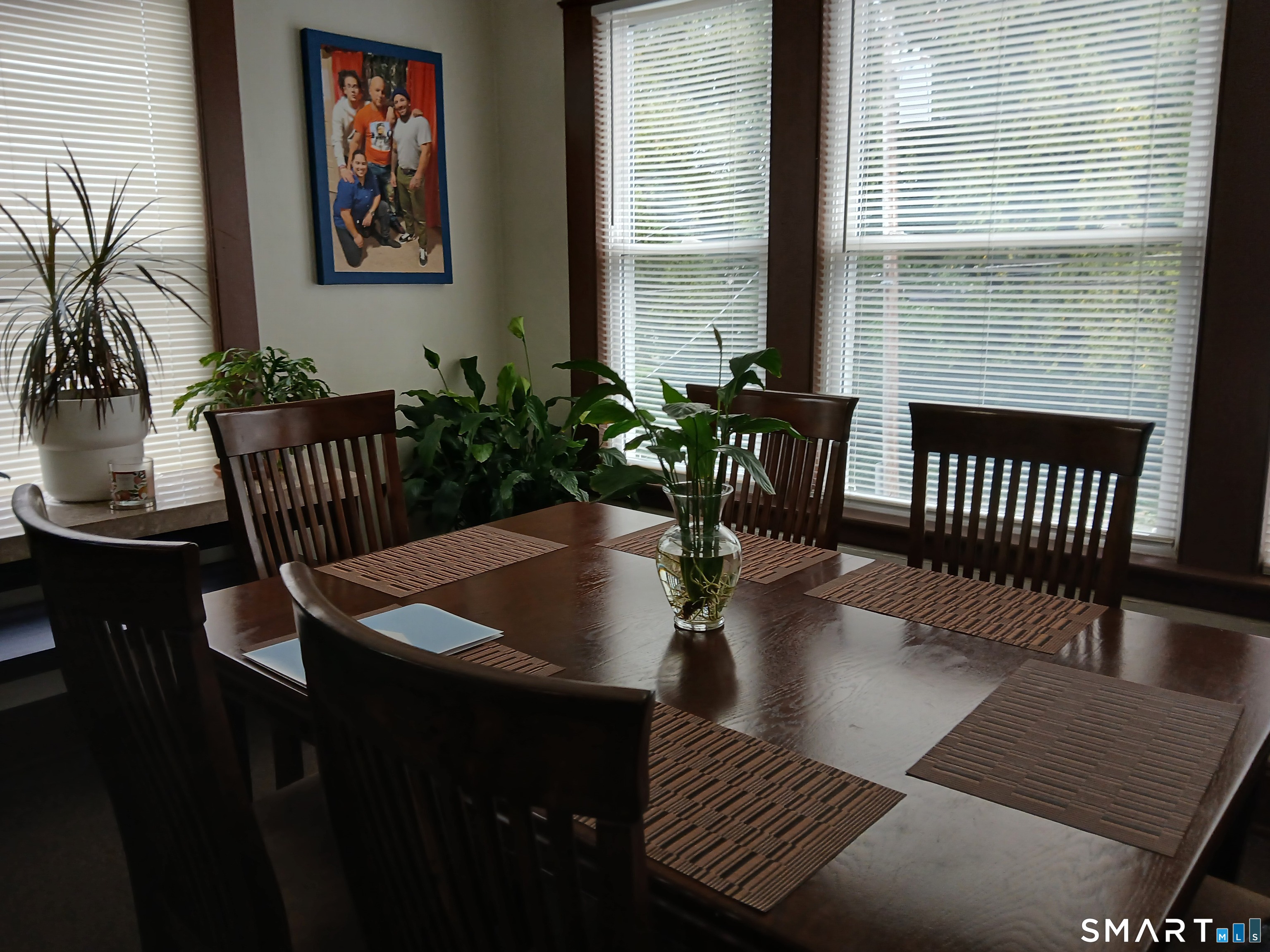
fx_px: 954
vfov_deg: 53.1
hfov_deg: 67.3
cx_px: 635
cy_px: 476
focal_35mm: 26
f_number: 1.8
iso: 64
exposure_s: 1/60
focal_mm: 3.98
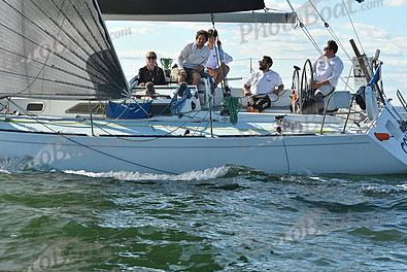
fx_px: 1244
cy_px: 85
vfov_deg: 12.5
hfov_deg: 18.6
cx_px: 185
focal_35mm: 110
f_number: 6.3
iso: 320
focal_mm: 75
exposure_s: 1/1250
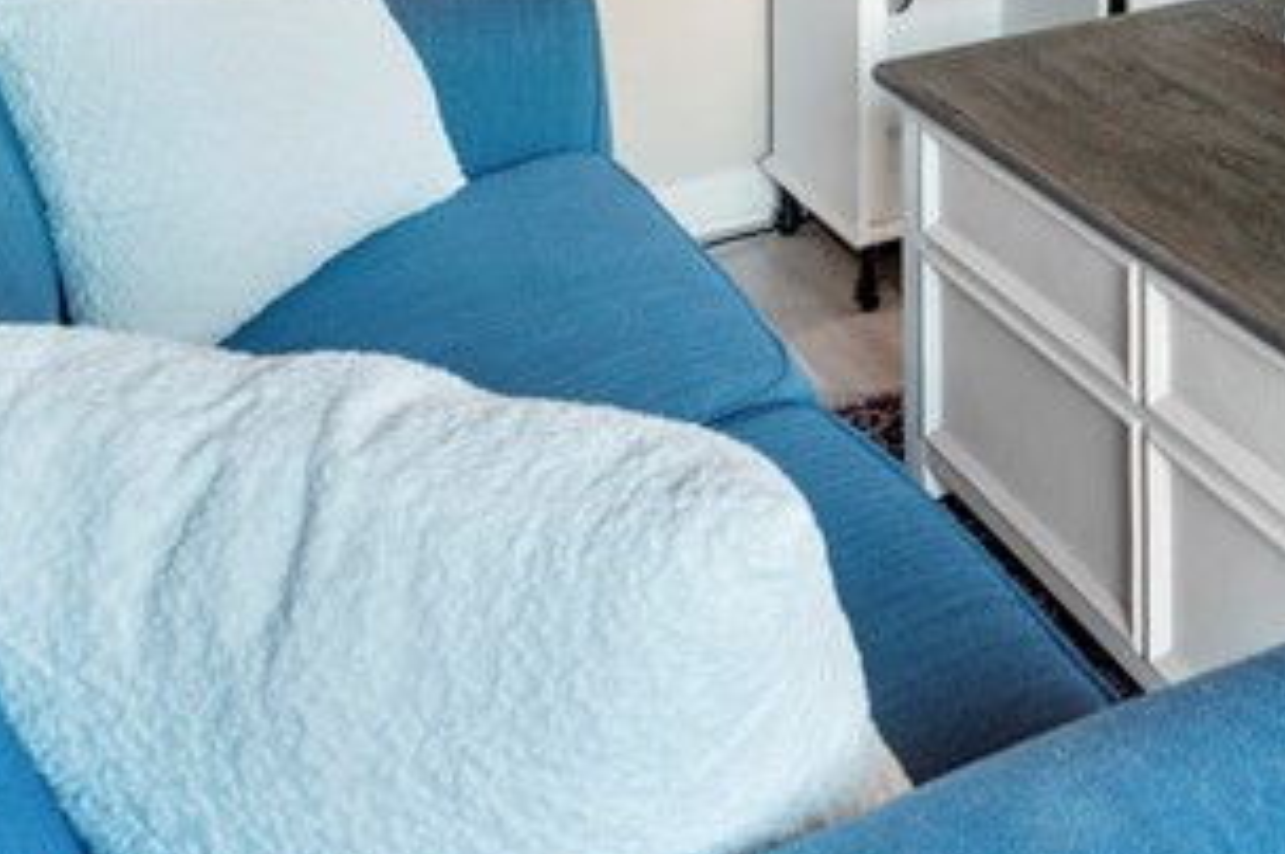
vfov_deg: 21.3
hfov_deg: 34.6
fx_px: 1783
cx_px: 1389
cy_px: -531
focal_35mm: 50
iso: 100
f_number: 8
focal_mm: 14
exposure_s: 2.5
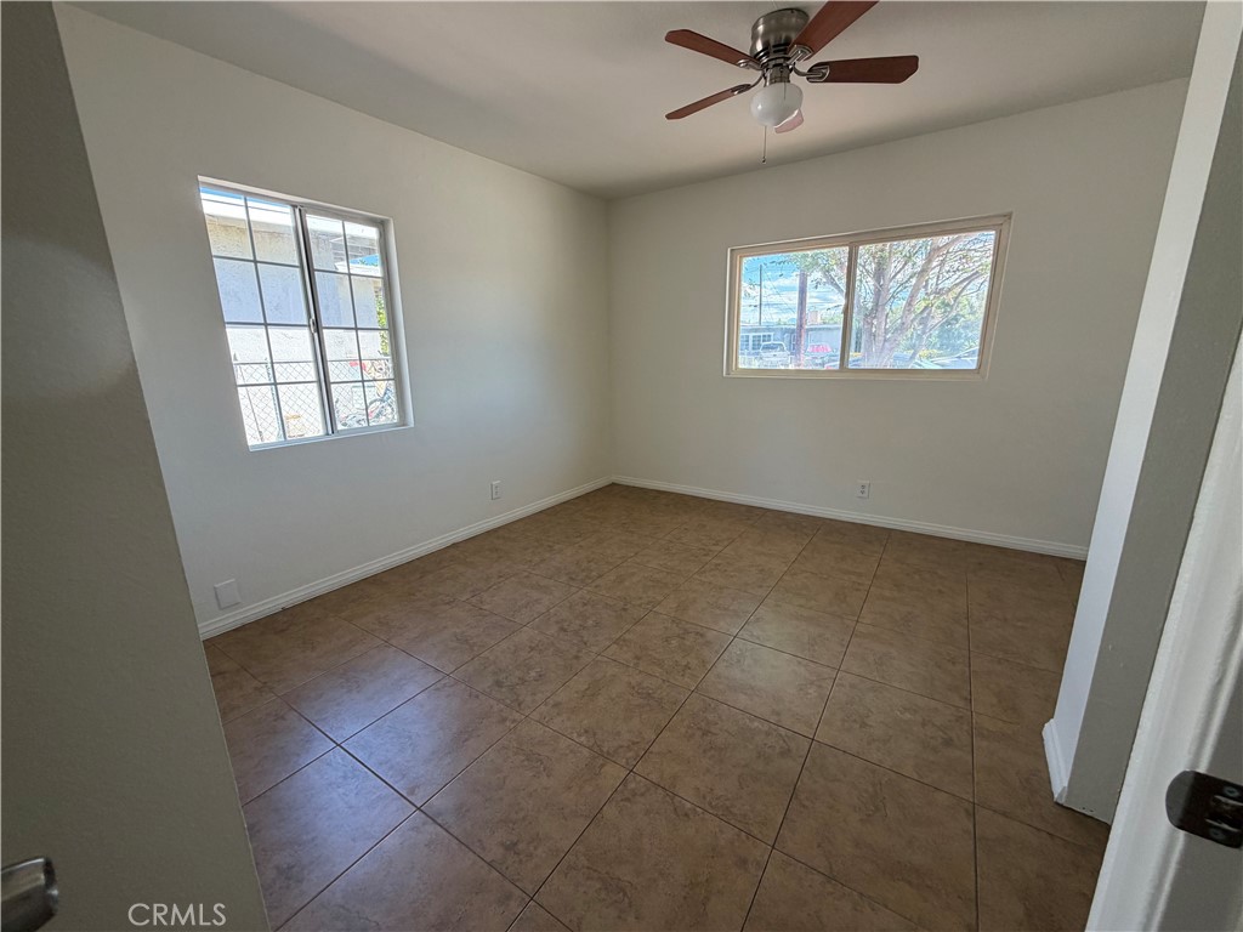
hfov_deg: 102.1
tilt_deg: -14.8
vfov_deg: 85.7
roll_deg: -0.7
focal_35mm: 14
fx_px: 503
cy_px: 466
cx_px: 622
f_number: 2.2
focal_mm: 2.22
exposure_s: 1/121
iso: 125
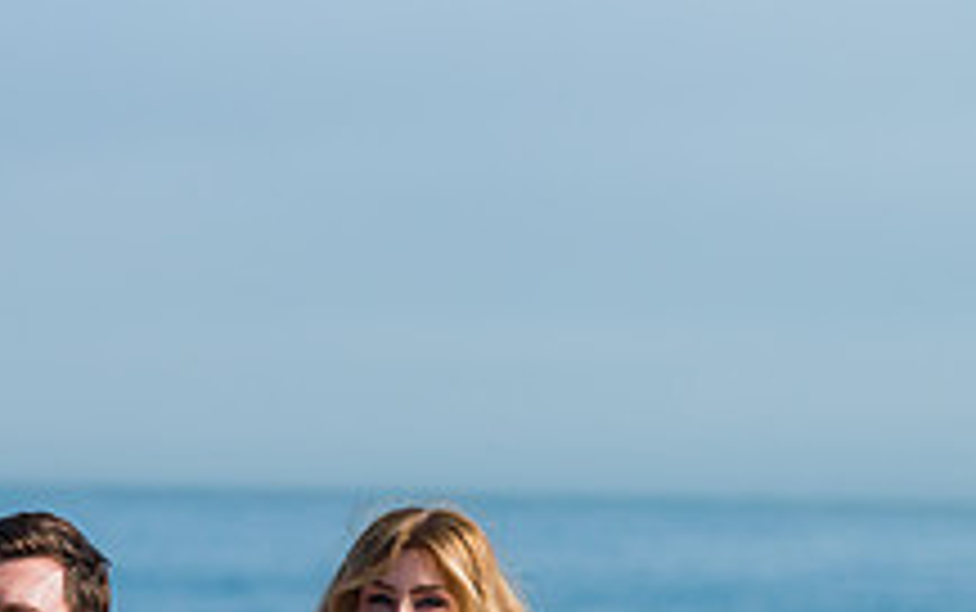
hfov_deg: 7.0
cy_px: 778
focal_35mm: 299
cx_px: 243
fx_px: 7959
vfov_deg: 4.4
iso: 200
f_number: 4
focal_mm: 110
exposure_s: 1/3200
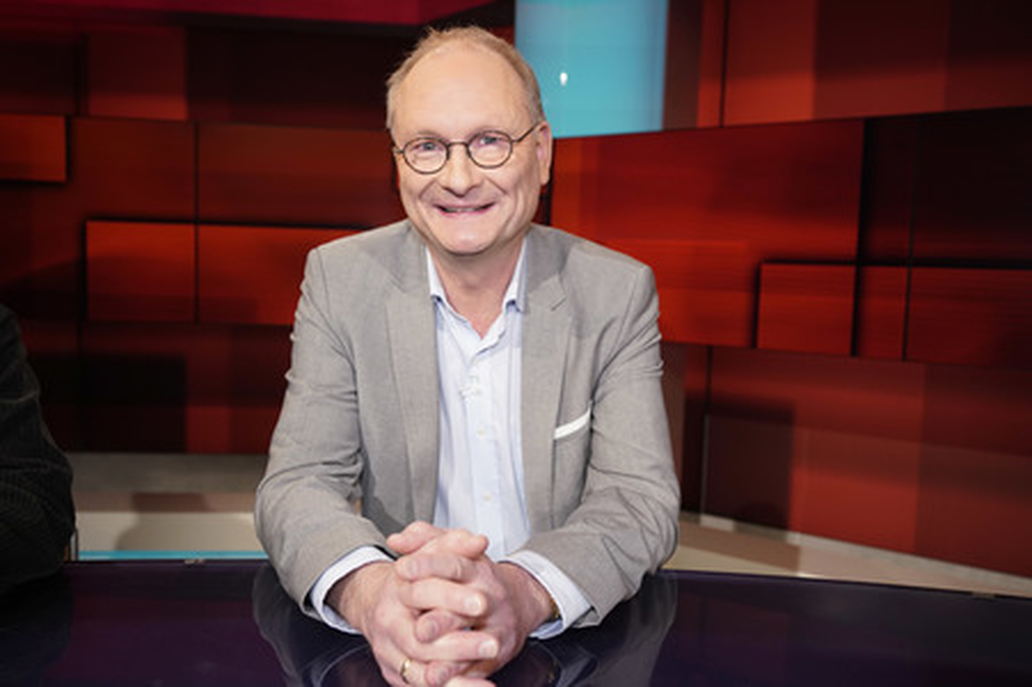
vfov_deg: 43.5
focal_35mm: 30
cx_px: 516
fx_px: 859
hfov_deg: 62.0
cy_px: 344
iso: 1600
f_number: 4.5
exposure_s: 1/160
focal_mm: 30
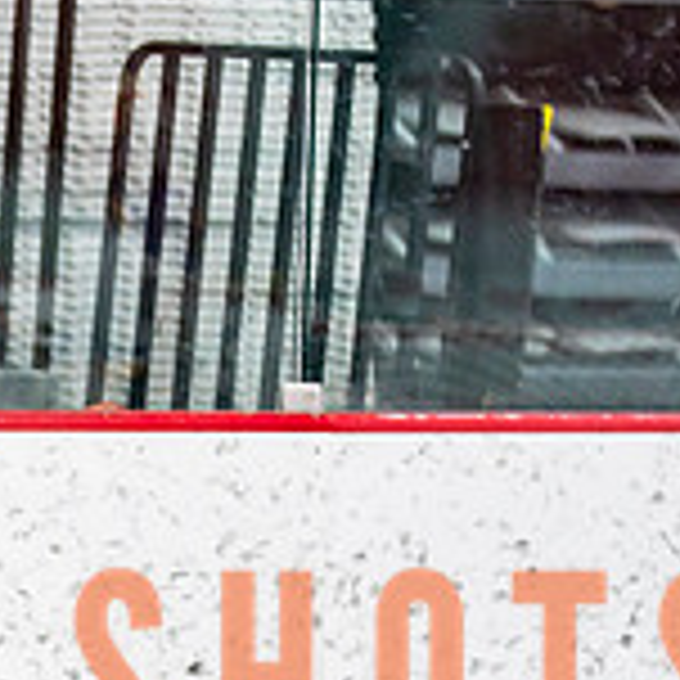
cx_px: -527
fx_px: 9068
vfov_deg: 4.3
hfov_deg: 4.3
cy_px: 626
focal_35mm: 408
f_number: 2.8
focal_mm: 105
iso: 640
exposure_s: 1/640
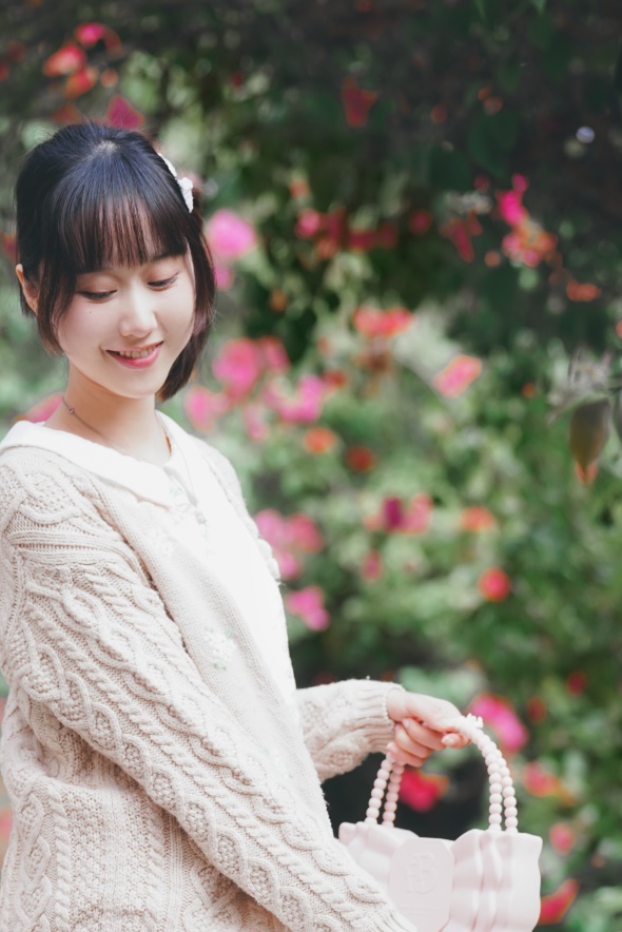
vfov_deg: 10.3
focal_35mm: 197
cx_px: 267
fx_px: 5101
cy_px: 963
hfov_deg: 7.0
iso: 400
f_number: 2.8
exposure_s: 1/500
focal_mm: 83
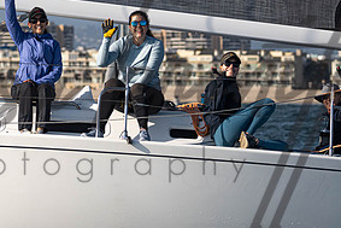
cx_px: 91
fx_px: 3677
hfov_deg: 5.3
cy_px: 59
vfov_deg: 3.5
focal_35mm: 388
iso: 400
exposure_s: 1/6400
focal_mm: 145
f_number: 4.8
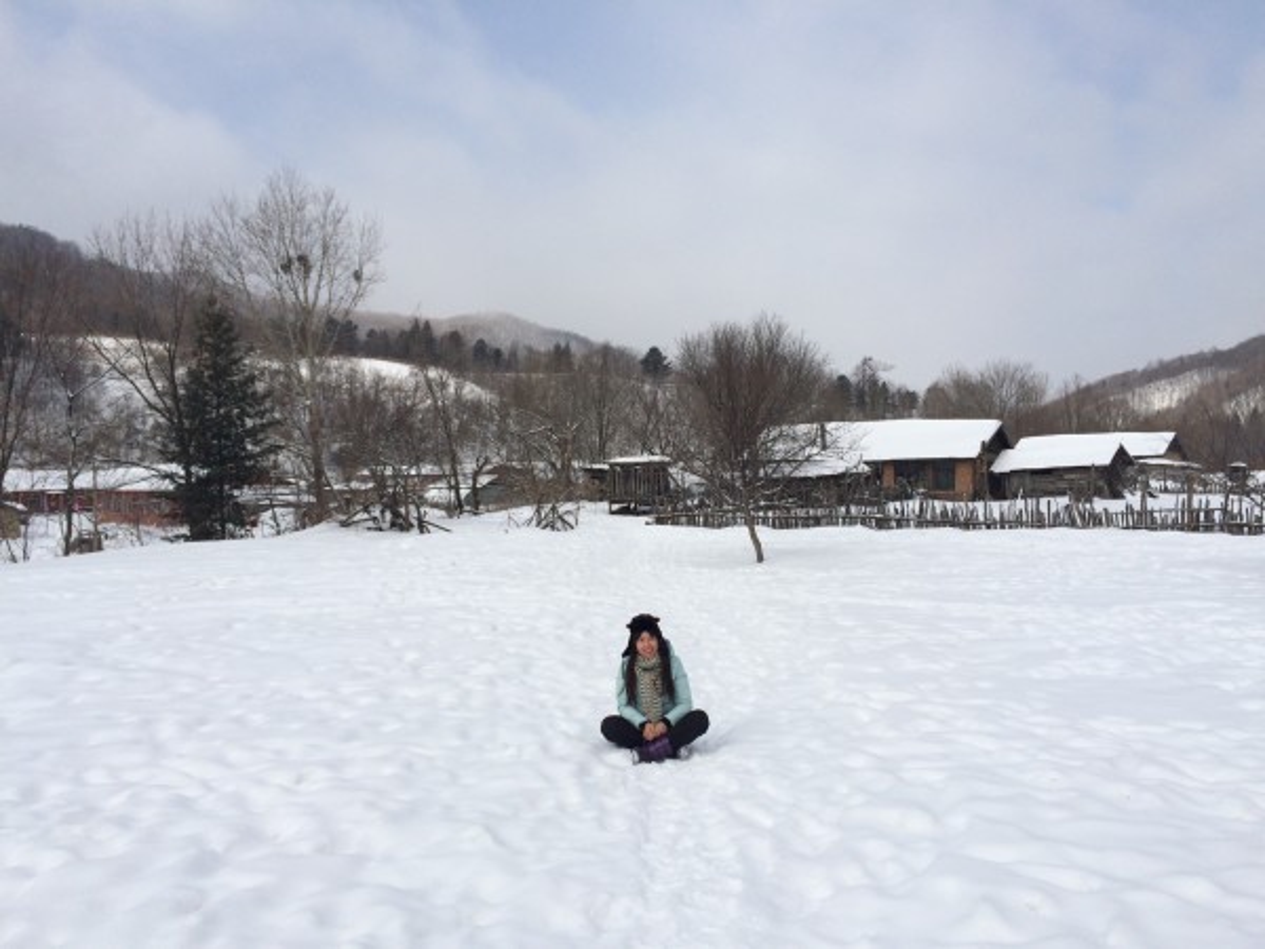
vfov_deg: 48.2
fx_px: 1060
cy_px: 474
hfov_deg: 61.7
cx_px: 632
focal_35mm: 29
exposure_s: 1/4566
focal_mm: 4.15
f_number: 2.2
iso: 32
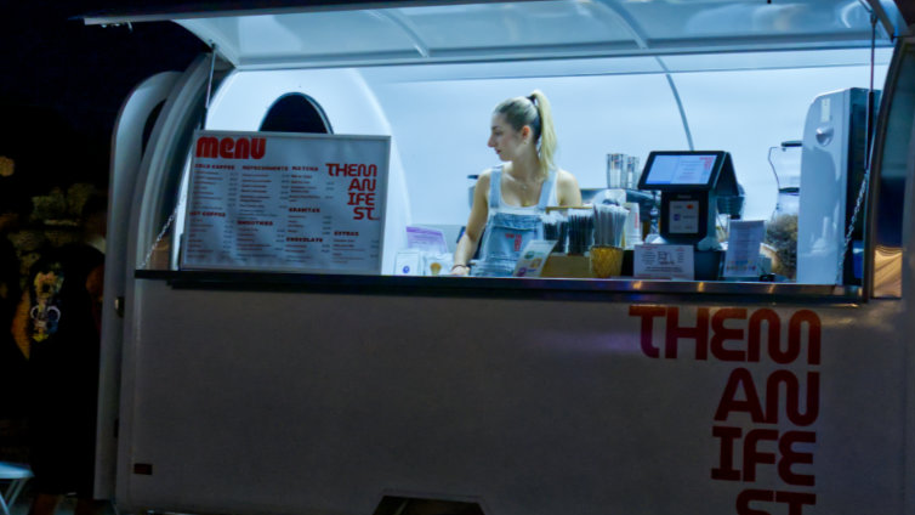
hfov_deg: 32.7
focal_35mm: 64
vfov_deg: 18.8
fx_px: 1553
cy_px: 268
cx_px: 582
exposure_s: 1/160
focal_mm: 30
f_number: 4
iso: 3200
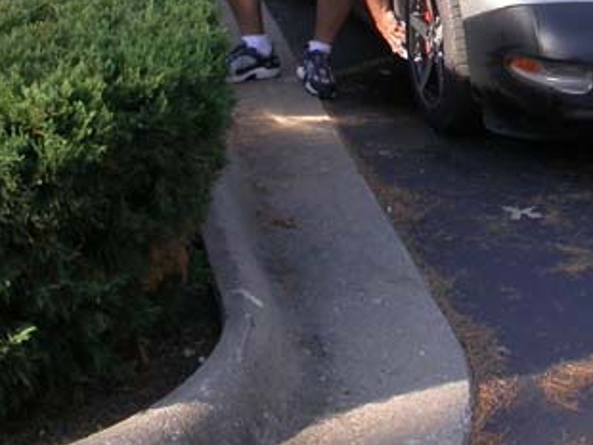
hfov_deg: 19.6
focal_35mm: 98
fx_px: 1680
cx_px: 547
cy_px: -17
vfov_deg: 14.8
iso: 100
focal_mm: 7.85
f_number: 5.3
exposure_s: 1/134
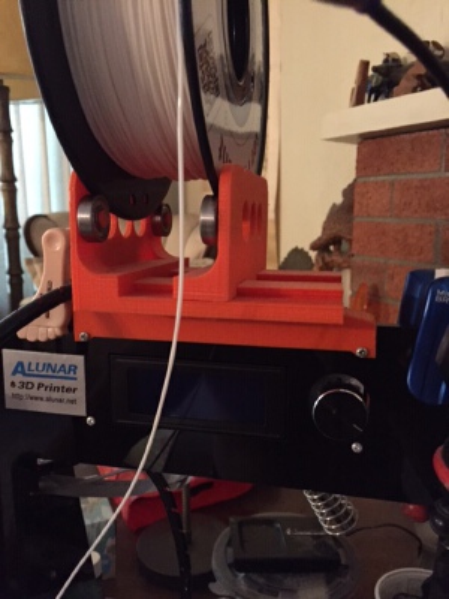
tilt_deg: -8.9
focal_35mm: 29
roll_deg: -0.9
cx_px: 224
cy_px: 300
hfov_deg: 48.2
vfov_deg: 61.7
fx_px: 502
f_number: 2.2
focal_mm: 4.15
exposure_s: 1/15
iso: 500
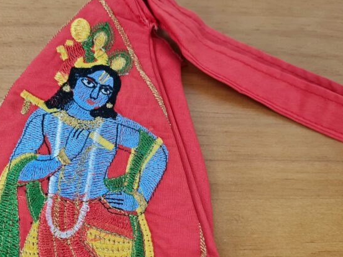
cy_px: 157
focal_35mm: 33
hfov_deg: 54.8
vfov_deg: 42.7
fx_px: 327
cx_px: 130
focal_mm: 5.4
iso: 160
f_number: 1.8
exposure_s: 1/120
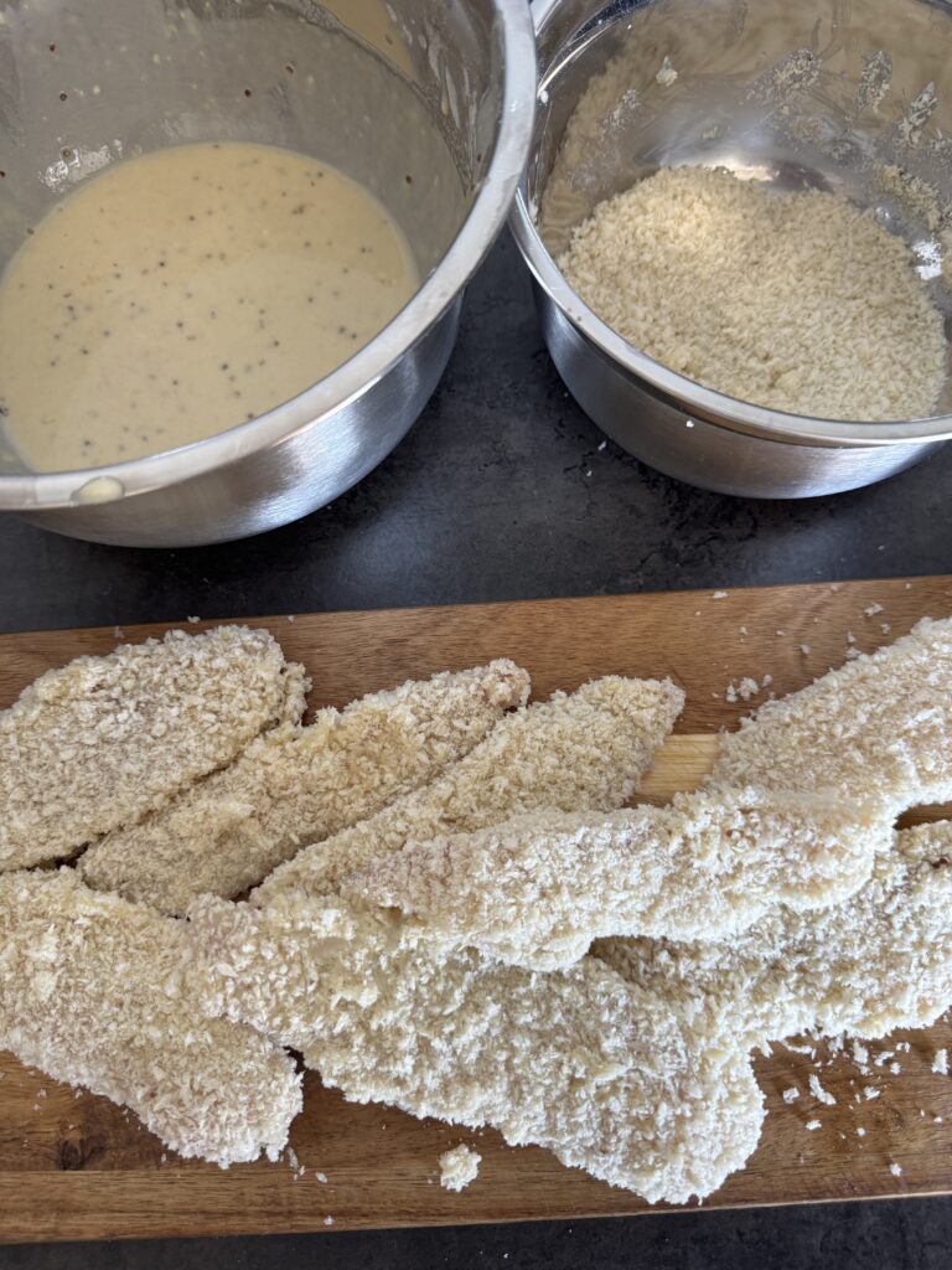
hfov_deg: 56.8
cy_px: 635
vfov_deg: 71.6
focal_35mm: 24
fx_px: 880
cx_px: 476
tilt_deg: -74.7
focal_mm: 6.76
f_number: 1.78
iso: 200
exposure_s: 1/100
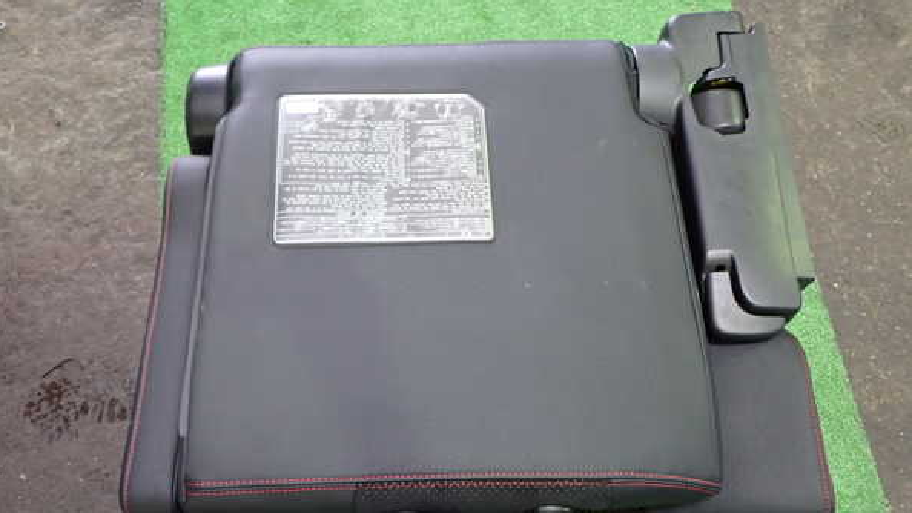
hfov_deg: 59.5
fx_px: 798
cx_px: 454
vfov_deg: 35.6
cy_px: 283
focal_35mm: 33
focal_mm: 5.4
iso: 500
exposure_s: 1/30
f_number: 2.3
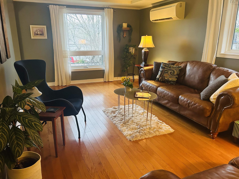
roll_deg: +0.2
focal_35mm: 27
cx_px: 120
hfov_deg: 65.3
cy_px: 90
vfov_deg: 51.4
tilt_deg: -15.8
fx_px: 186
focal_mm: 5.7
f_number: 1.5
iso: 500
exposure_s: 1/60
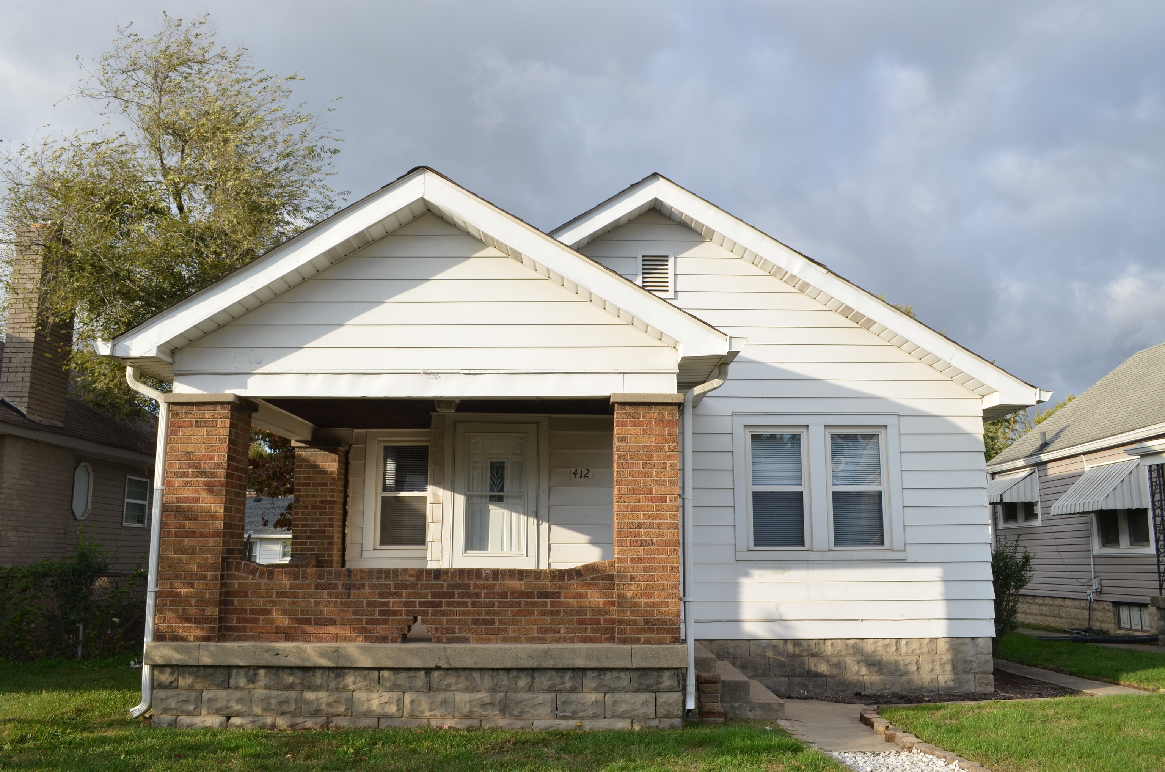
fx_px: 872
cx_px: 582
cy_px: 386
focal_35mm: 27
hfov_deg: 67.5
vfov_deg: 47.7
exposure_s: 1/250
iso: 220
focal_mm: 18
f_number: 10
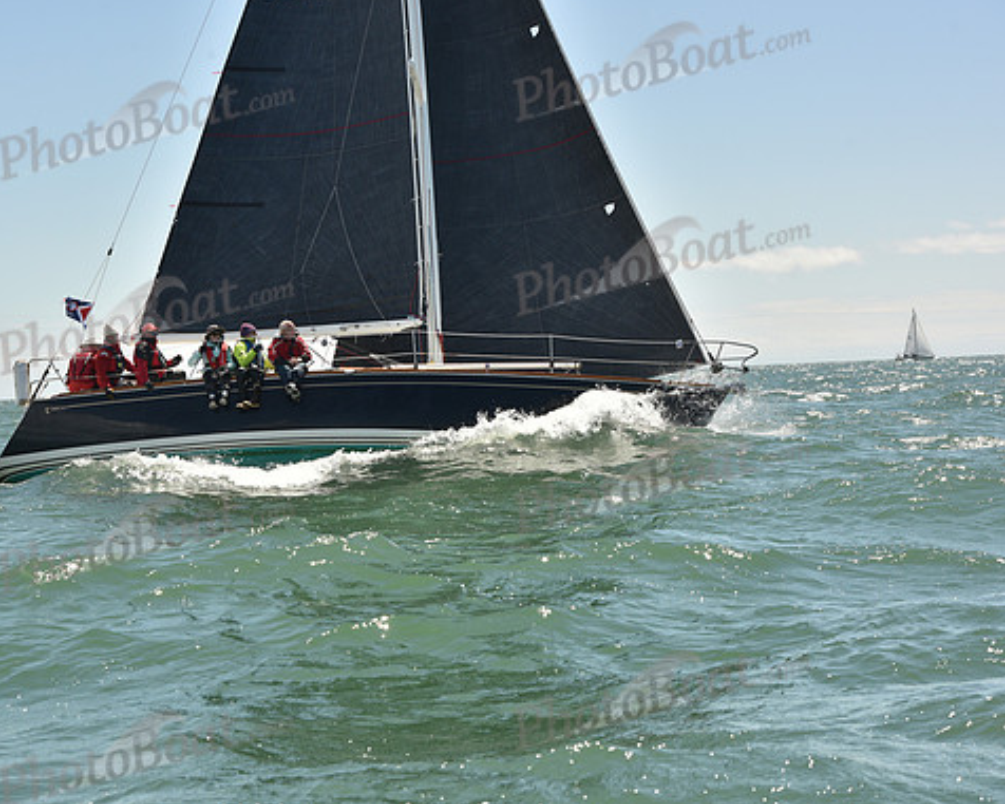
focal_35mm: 80
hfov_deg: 23.8
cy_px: 400
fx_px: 2380
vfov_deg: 19.2
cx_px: 405
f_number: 10
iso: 320
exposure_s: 1/800
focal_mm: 70
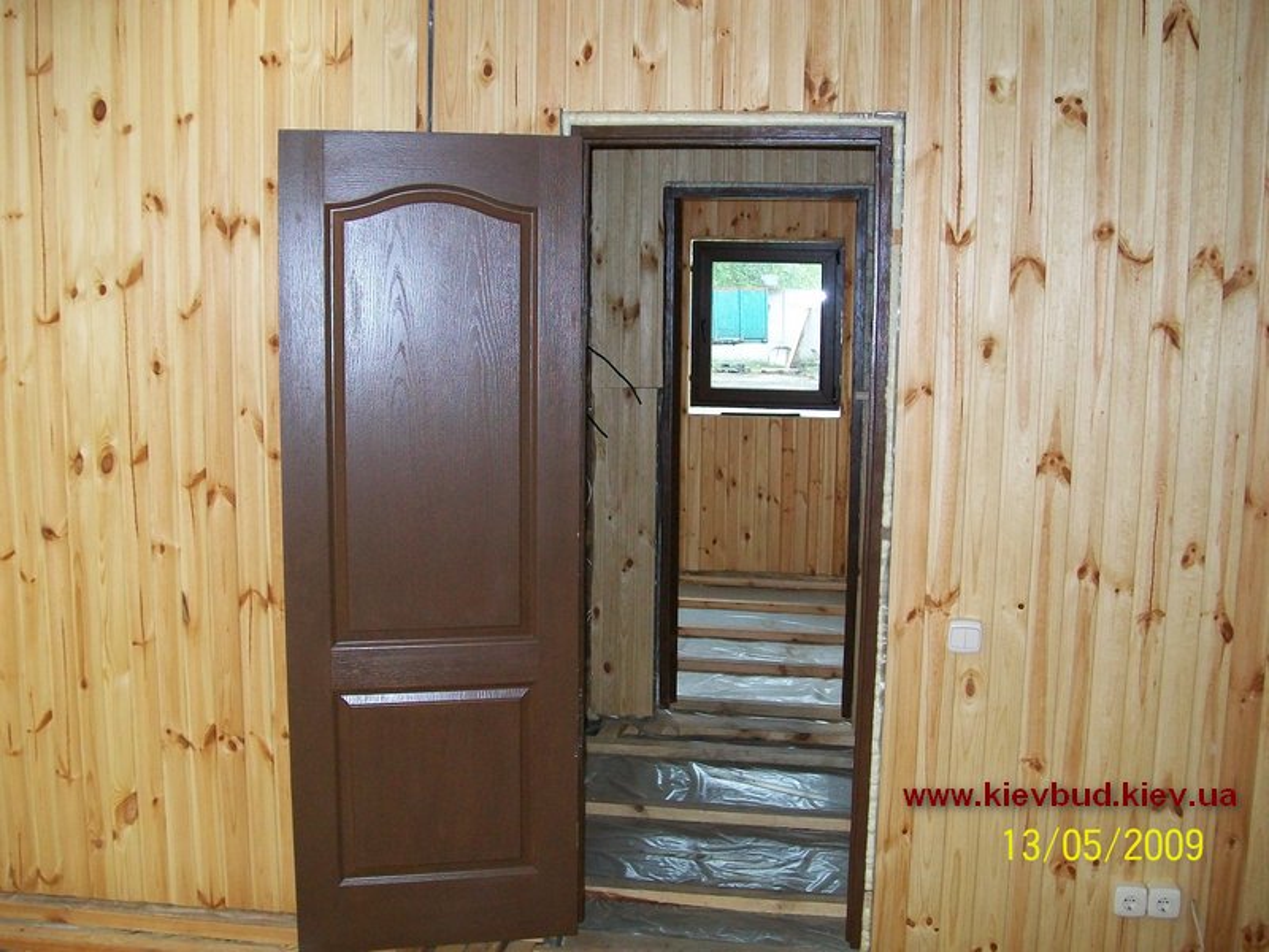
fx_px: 1320
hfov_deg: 51.4
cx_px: 634
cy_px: 476
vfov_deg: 39.7
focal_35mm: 36
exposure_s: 1/60
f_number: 2.7
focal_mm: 6
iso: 160
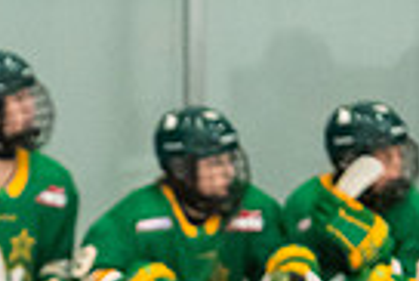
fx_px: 9705
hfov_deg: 2.5
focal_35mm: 833
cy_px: 621
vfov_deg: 1.7
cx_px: -281
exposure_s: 1/800
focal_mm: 125
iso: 3200
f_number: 2.8
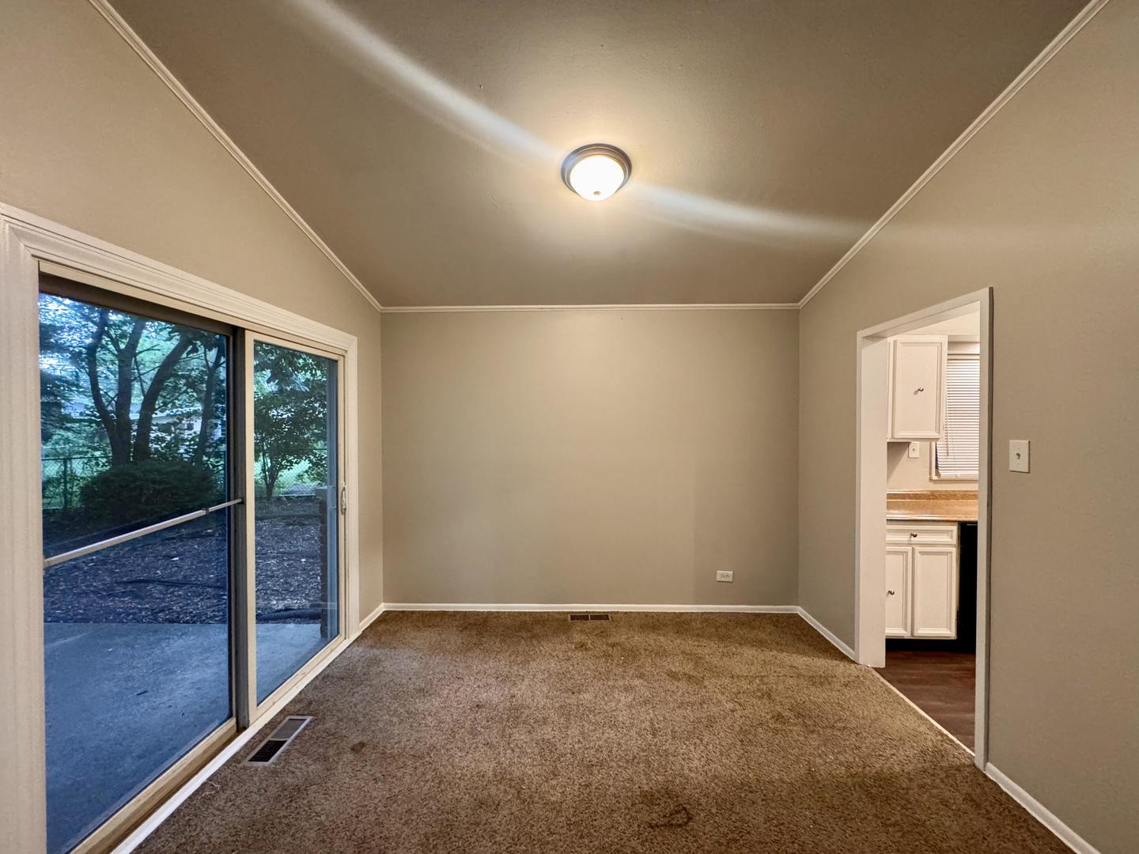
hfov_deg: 102.1
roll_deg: -0.4
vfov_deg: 85.7
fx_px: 461
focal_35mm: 14
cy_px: 427
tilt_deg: -0.9
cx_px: 570
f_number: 2.2
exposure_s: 1/60
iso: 640
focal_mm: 2.22
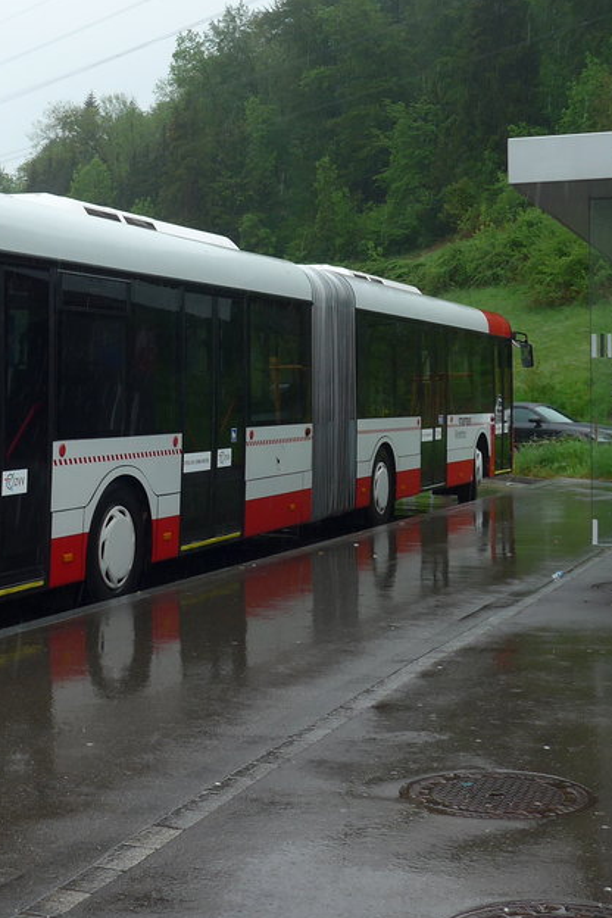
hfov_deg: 23.2
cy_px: 280
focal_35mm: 58
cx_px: 163
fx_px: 1479
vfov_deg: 34.1
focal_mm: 6
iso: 80
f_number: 2.8
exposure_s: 1/250
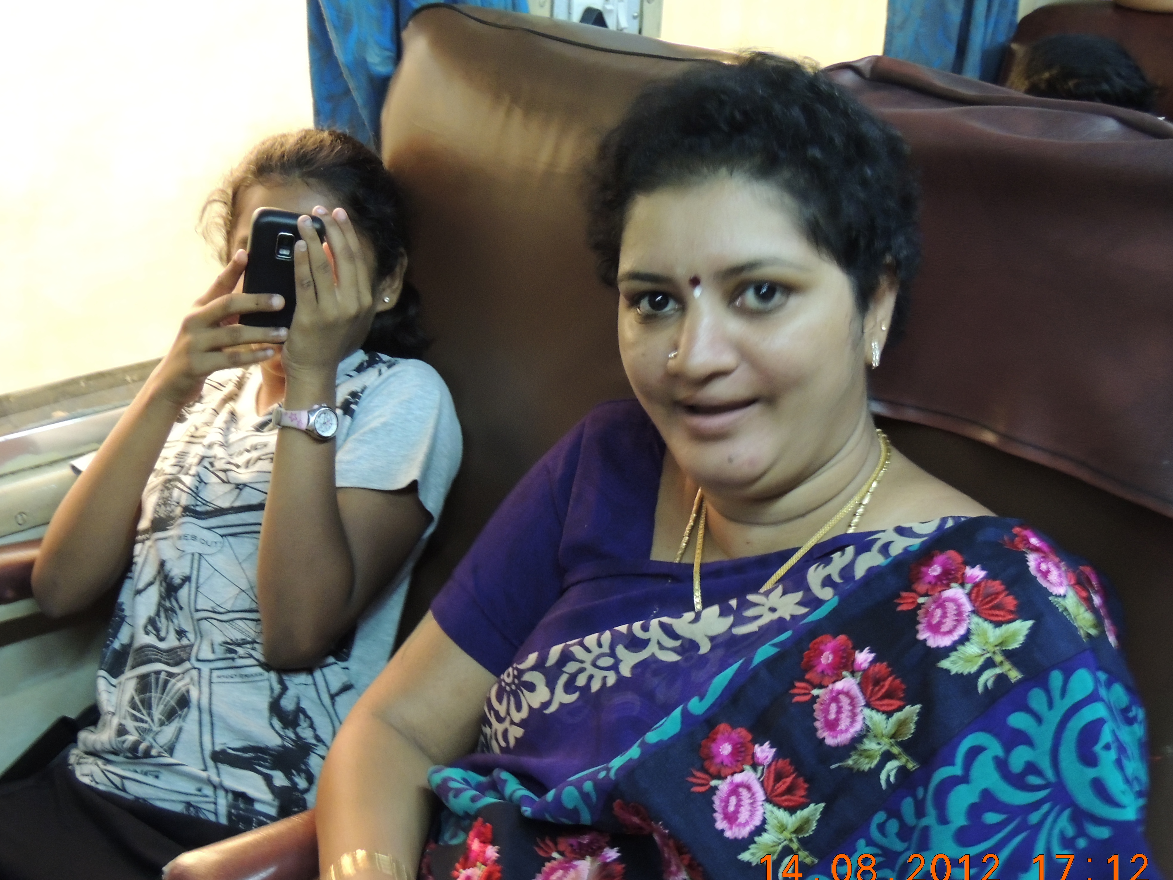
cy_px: 468
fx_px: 1559
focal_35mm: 46
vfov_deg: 31.5
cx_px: 537
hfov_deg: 41.2
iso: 720
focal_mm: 7.1
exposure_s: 1/13
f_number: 3.3
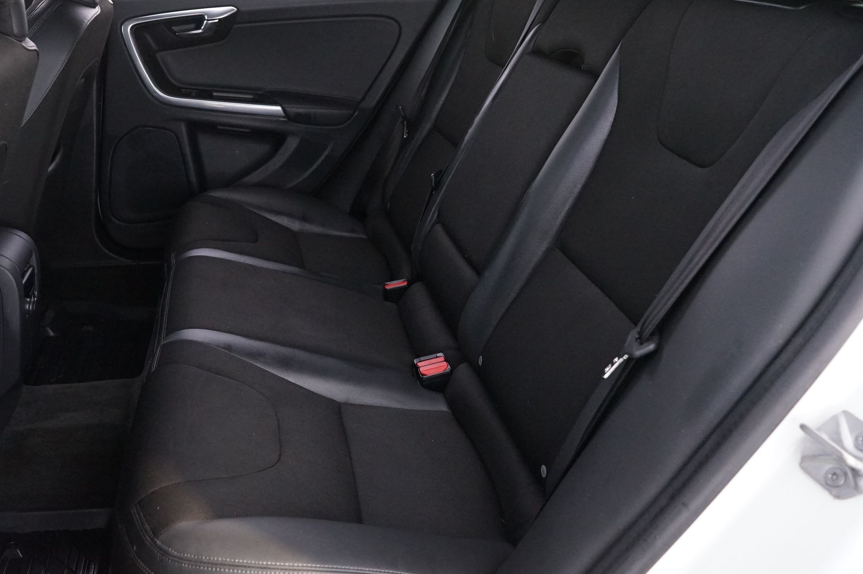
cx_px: 360
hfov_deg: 55.6
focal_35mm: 34
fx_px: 814
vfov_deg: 38.7
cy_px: 239
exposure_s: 1/10
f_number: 6.3
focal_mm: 28
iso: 5000
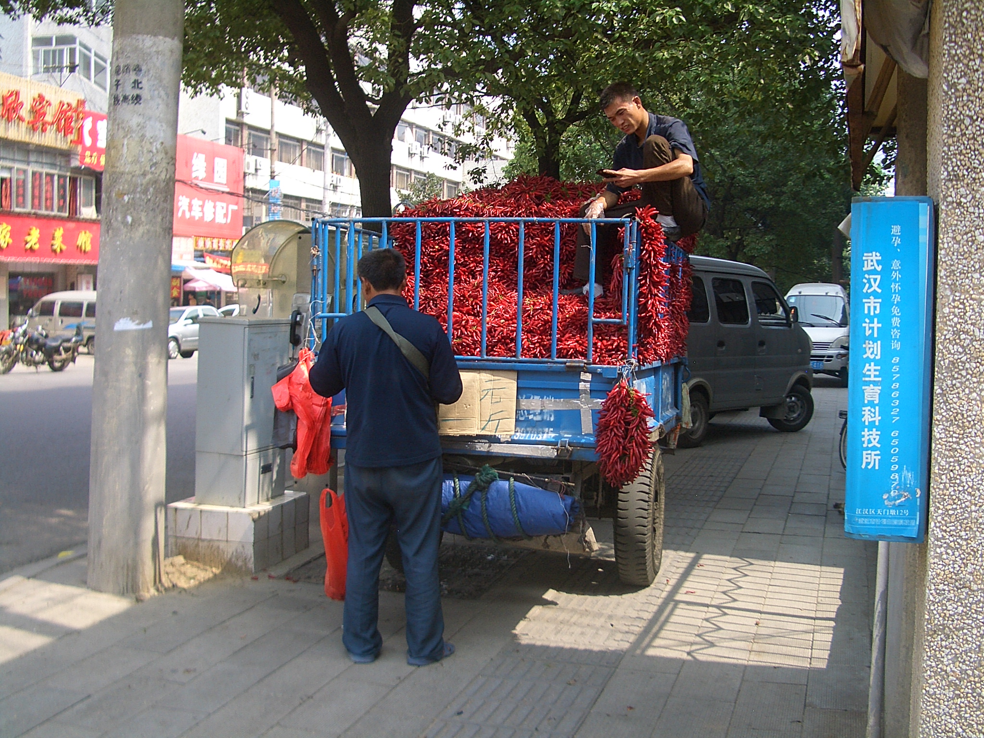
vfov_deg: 35.1
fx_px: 1165
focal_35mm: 41
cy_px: 369
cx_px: 492
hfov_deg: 45.8
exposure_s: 1/320
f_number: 2.8
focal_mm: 6.8
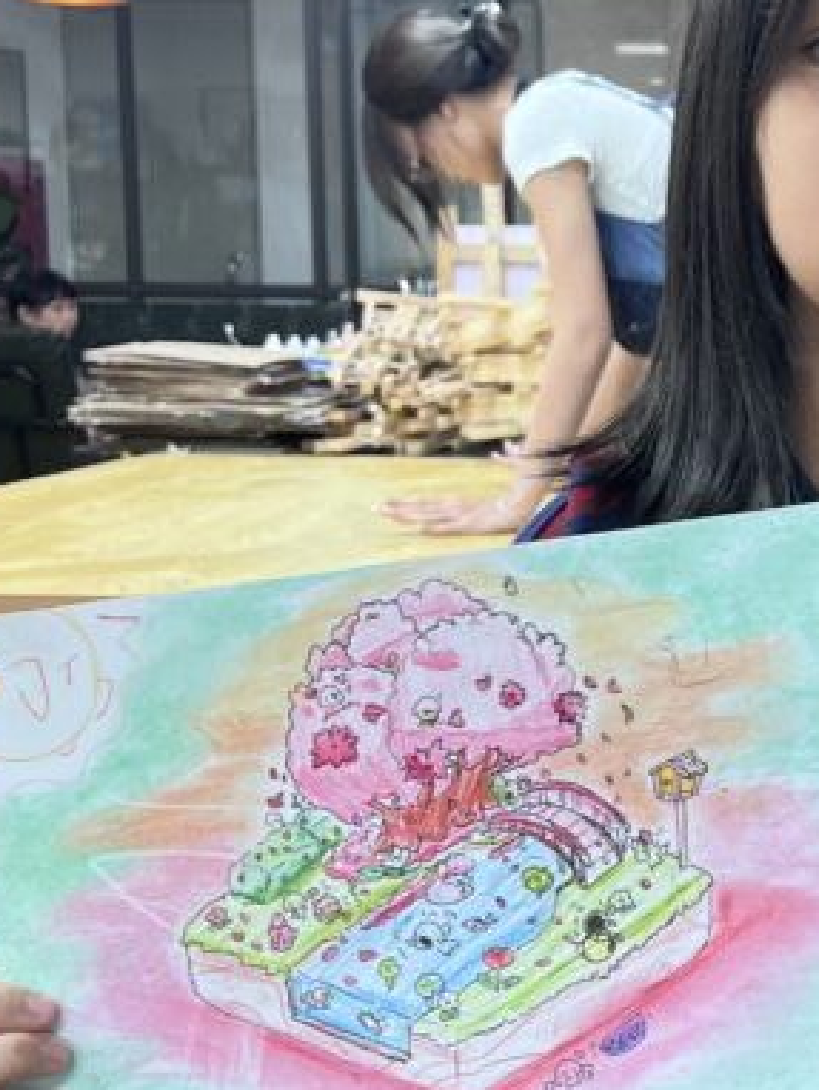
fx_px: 2143
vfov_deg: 28.5
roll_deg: -0.6
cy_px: 582
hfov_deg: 20.6
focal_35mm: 68
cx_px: 893
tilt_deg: -8.1
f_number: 1.5
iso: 100
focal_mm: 5.7
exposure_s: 1/100
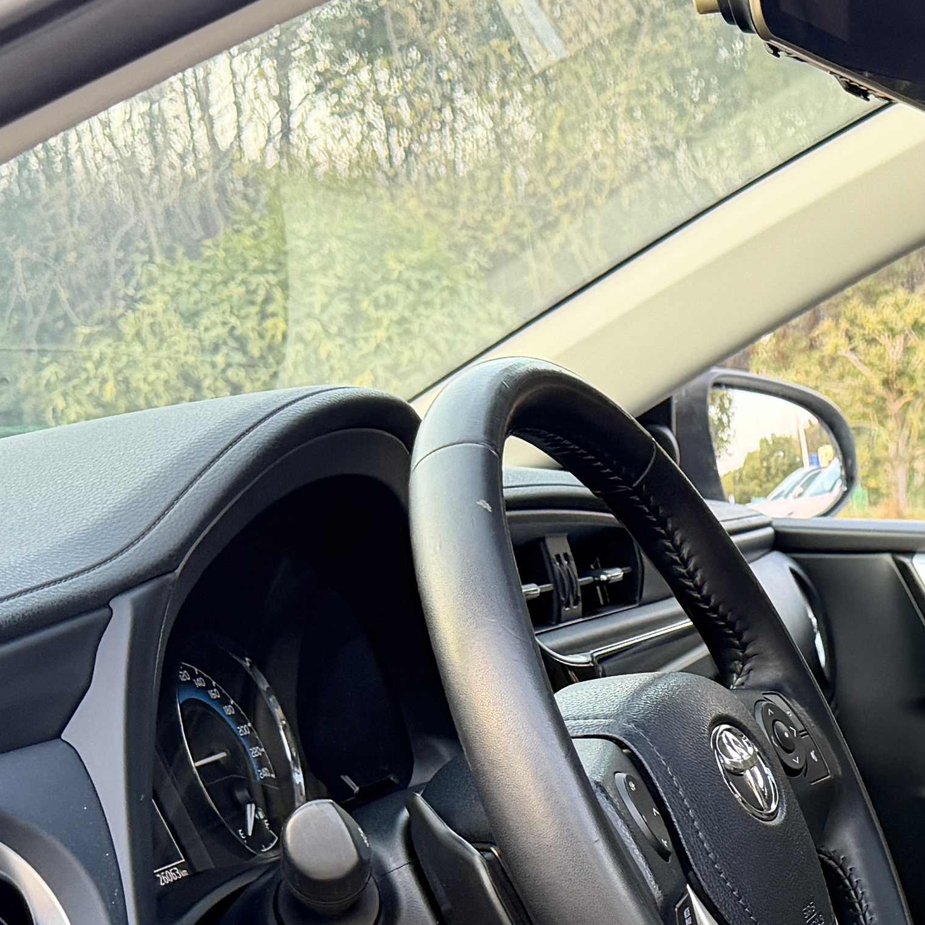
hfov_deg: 20.3
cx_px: 1108
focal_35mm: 80
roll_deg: +0.3
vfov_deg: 20.4
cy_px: 1072
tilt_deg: -14.9
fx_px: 2419
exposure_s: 1/60
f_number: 1.78
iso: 250
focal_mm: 6.76
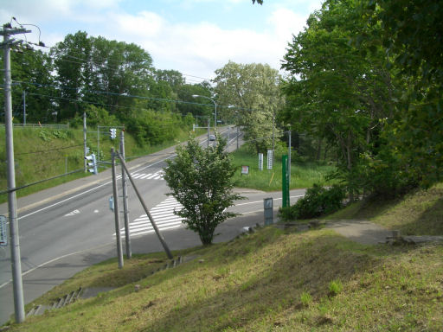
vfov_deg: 40.7
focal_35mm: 35
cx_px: 222
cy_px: 166
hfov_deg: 52.6
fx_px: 448
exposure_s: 1/400
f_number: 4.3
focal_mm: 5.8
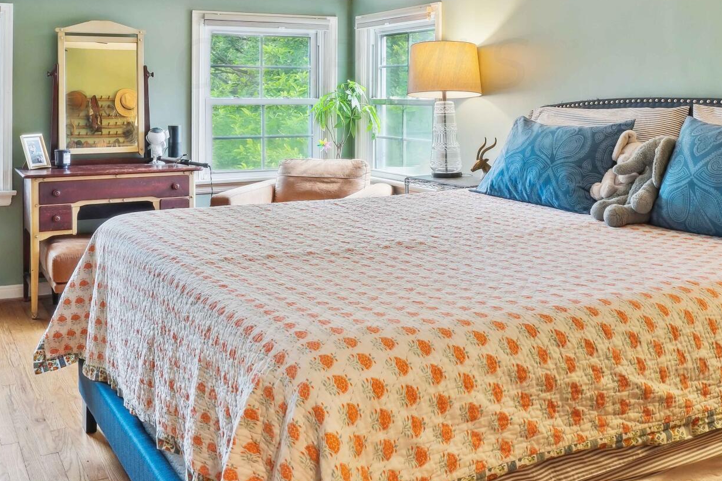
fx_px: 782
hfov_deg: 49.5
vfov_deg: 32.7
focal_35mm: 39
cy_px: 62
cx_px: 351
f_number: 10
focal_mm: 16
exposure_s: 1/2
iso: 400
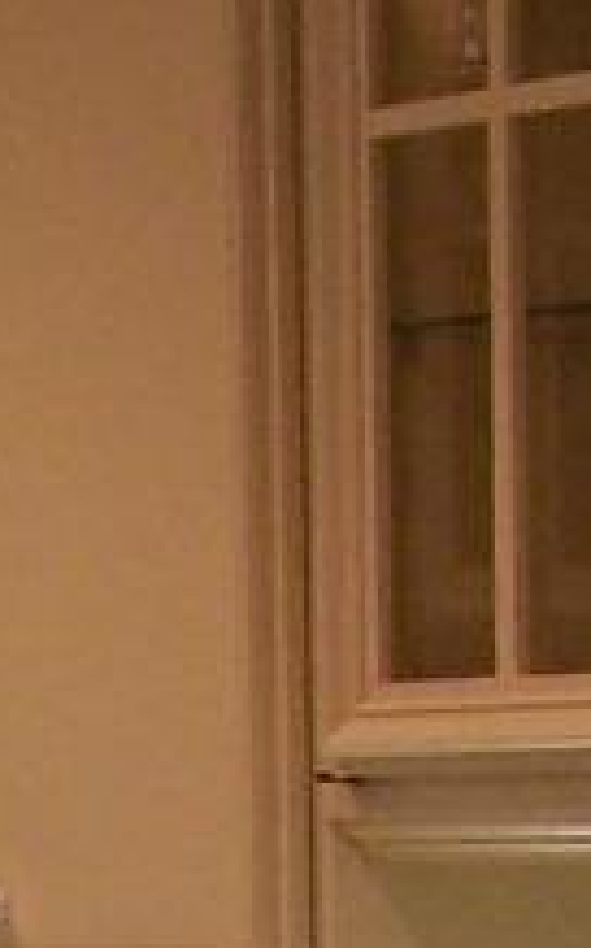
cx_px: -791
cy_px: 1718
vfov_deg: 7.6
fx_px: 6864
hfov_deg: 4.8
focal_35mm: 266
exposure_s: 1/20
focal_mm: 6.3
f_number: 2.8
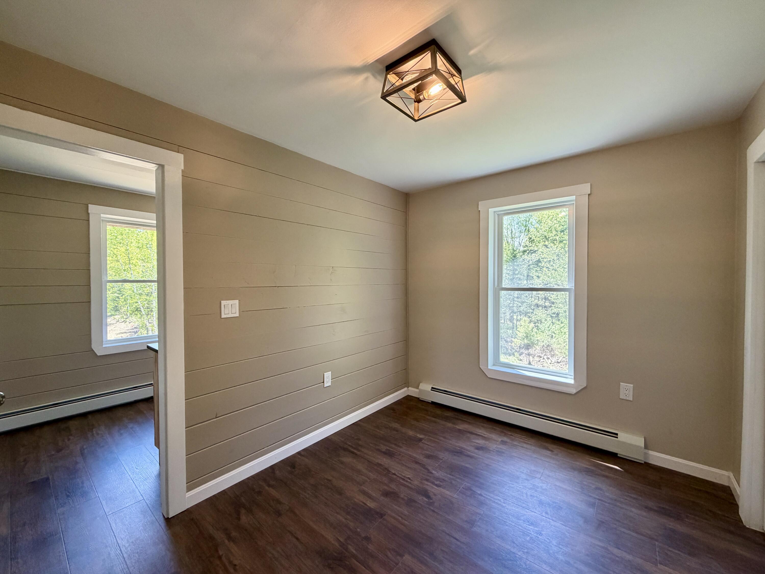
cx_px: 382
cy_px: 287
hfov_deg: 102.1
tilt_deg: -1.2
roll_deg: +0.2
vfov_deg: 85.7
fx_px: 309
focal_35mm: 14
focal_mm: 2.22
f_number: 2.2
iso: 250
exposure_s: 1/120
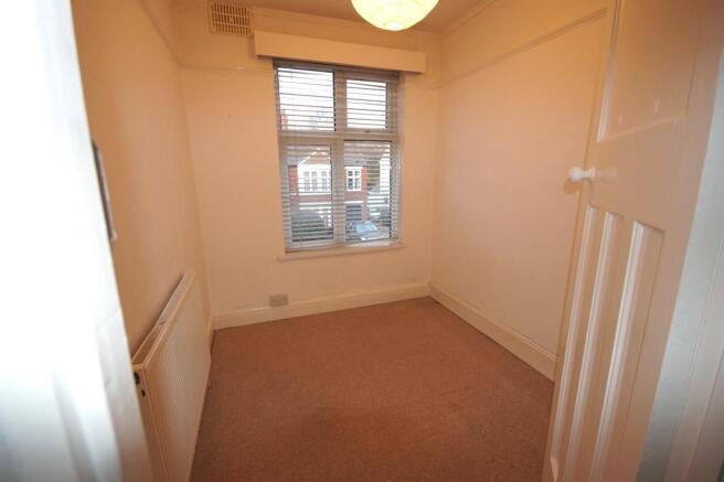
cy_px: 241
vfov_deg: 77.3
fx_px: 302
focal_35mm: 15
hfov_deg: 100.4
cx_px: 362
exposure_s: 1/60
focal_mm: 10
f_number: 5.6
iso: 500
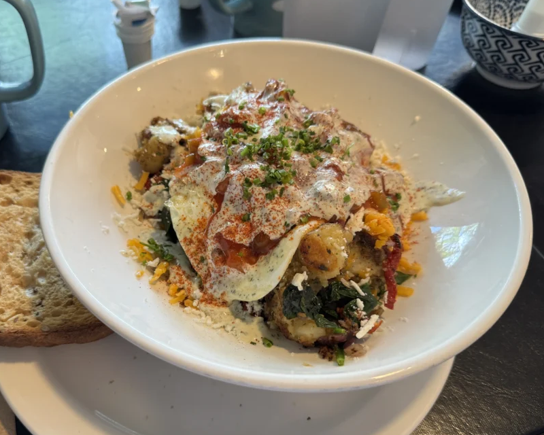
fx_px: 483
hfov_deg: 58.4
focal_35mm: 30
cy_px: 251
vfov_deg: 48.3
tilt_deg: -50.7
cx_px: 224
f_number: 1.78
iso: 160
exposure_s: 1/60
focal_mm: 6.76
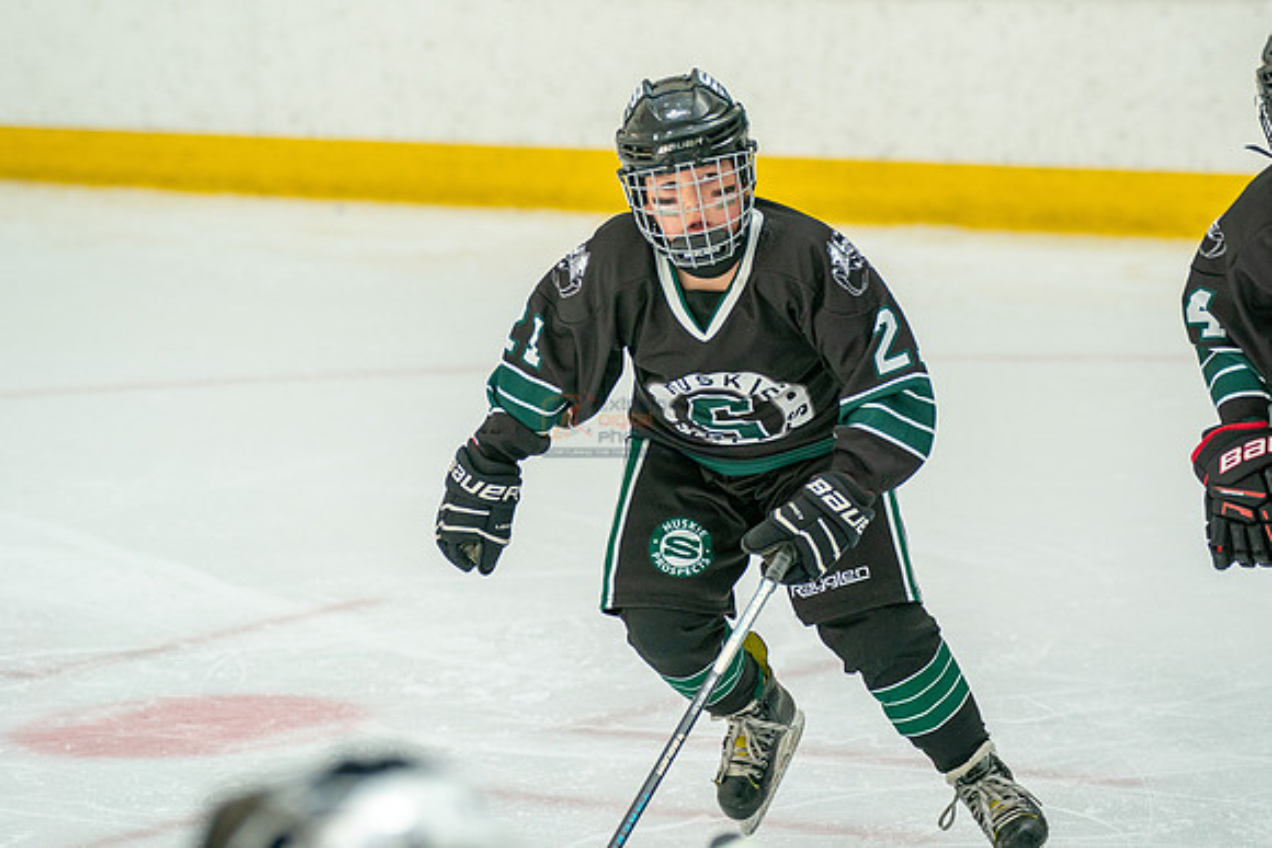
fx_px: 8272
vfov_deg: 5.9
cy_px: 284
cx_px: 687
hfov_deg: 8.8
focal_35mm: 234
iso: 1600
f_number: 3.5
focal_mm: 176
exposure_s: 1/2500
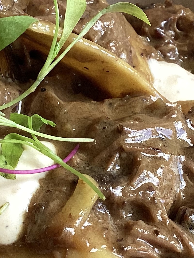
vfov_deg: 20.5
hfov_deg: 15.6
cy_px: 184
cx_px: 114
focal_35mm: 95
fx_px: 710
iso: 80
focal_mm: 3.3
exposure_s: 1/60
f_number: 2.4
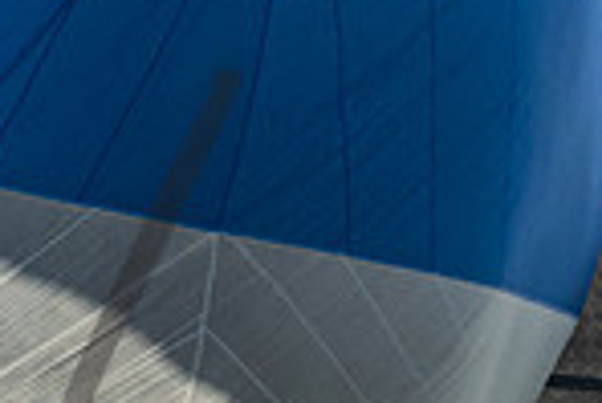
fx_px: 14897
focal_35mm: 890
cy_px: 584
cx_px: 359
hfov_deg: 2.3
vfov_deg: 1.5
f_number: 6.3
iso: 320
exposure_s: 1/1600
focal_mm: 200
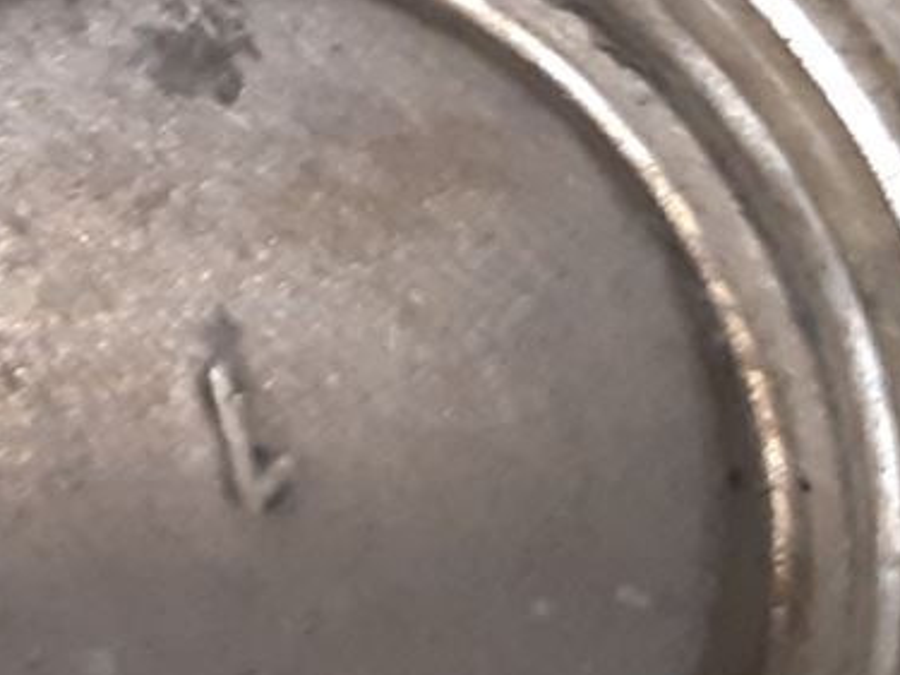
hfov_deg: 12.0
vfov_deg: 9.4
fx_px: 3691
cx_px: -1025
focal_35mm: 142
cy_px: -903
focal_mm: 3.93
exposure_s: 1/50
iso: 125
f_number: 1.7
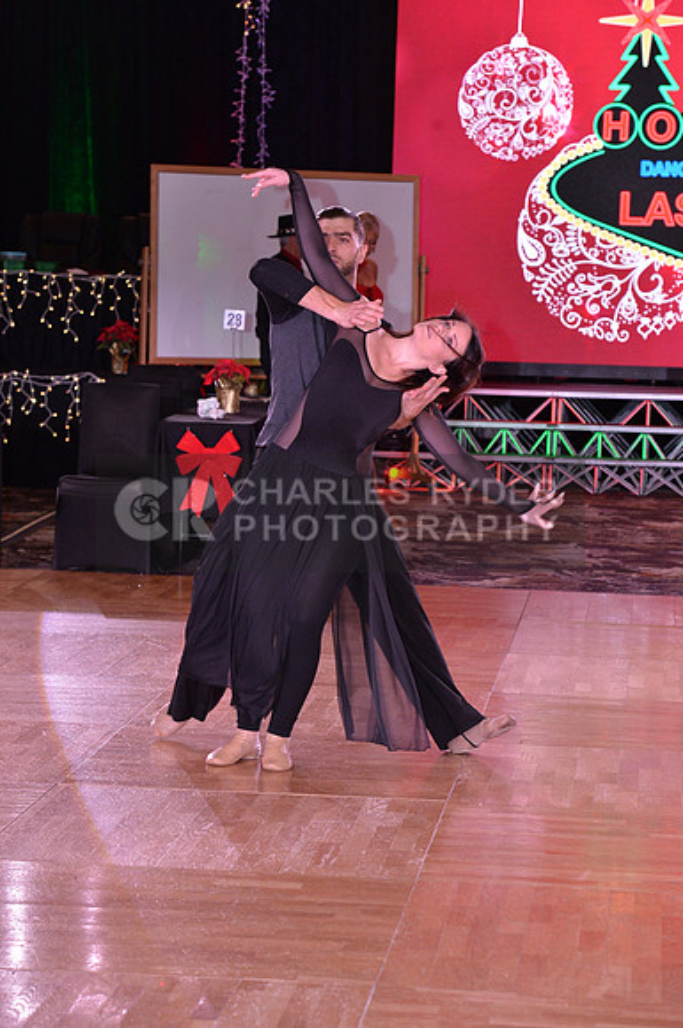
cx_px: 342
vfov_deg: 16.8
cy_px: 514
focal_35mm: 122
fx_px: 3482
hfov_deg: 11.2
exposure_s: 1/250
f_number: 6.3
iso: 2000
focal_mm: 122
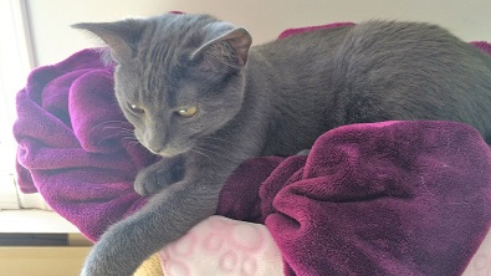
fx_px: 417
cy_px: 155
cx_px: 247
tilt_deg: -28.6
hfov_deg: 61.0
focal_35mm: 32
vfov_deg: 36.6
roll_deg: +0.5
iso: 32
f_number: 2.2
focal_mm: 4.15
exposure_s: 1/60
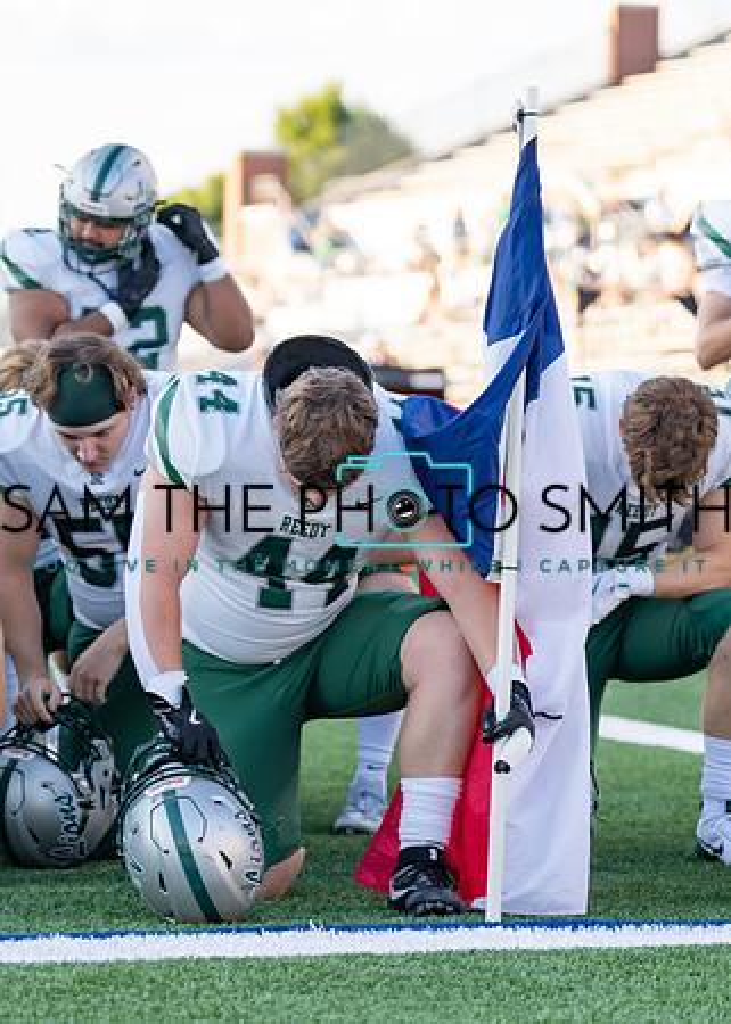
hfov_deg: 8.6
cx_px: 224
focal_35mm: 167
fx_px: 4863
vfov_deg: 12.0
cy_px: 566
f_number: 2.8
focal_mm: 91
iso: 200
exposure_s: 1/500
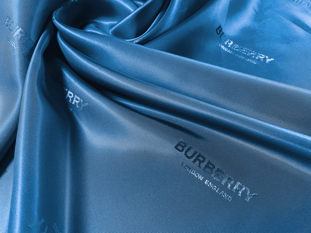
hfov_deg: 67.3
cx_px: 156
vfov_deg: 53.1
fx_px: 234
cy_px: 116
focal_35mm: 26
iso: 80
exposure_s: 1/50
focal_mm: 4.25
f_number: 1.8
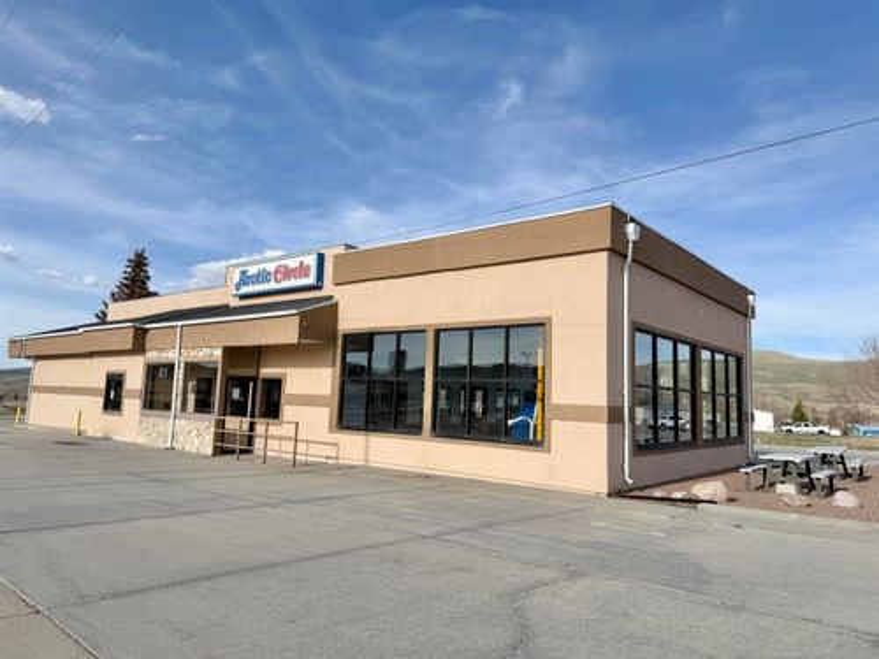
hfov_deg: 71.6
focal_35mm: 24
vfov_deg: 56.8
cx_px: 440
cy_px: 330
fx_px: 609
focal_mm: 6.76
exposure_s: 1/6711
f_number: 1.78
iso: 80
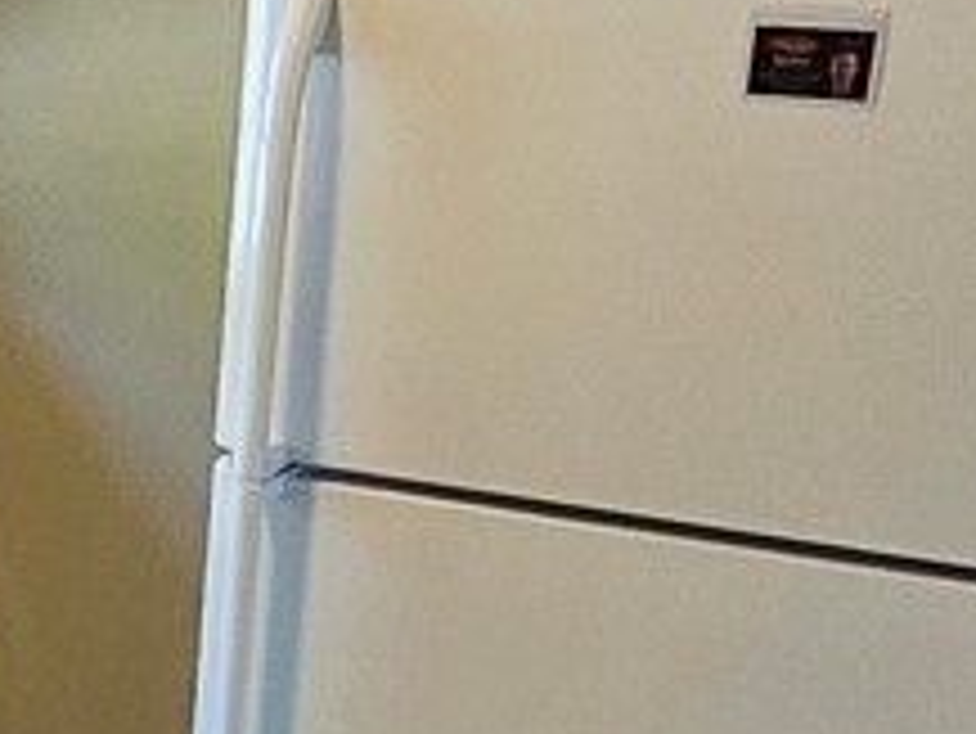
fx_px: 2708
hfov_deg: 18.5
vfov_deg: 14.9
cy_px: 901
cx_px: -405
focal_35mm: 96
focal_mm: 2.2
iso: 400
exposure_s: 1/60
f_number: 2.2
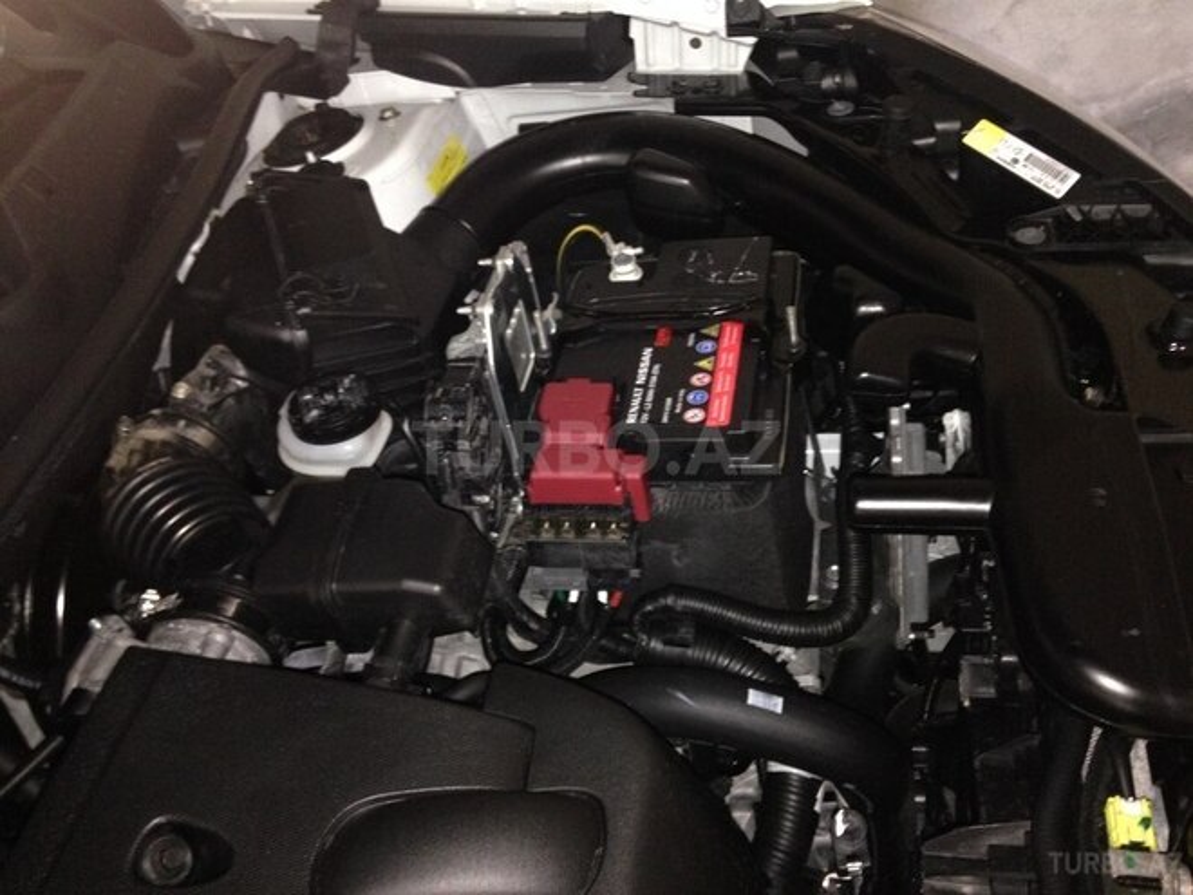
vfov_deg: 42.9
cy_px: 448
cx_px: 596
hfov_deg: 55.4
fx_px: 1137
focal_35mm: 33
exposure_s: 1/16
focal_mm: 4.12
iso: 250
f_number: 2.4
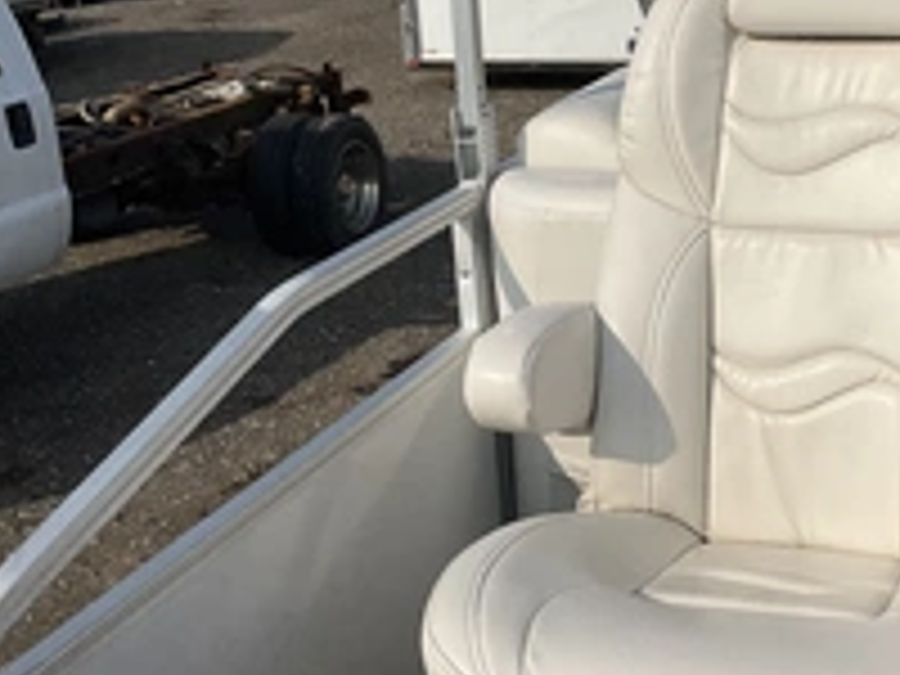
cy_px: 364
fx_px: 1508
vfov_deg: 25.2
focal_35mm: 58
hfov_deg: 32.5
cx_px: 688
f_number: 1.8
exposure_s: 1/3534
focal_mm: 3
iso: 25
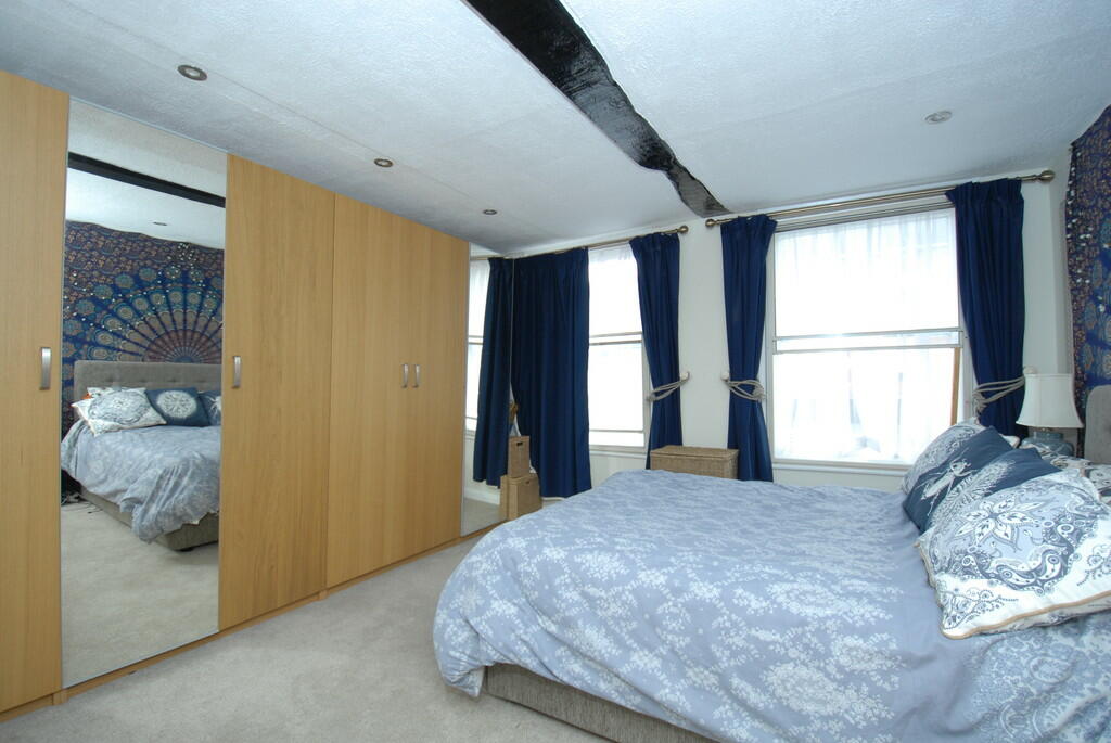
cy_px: 372
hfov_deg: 94.9
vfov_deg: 72.2
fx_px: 510
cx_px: 556
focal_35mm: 16
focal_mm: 11
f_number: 3.5
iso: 320
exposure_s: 1/60
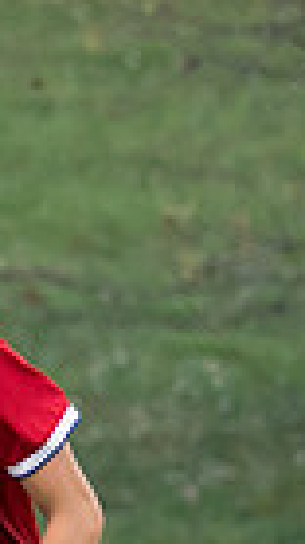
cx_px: -2
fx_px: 29816
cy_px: 591
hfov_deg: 0.6
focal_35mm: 2070
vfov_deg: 1.0
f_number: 3.5
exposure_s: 1/1250
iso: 1600
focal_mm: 200
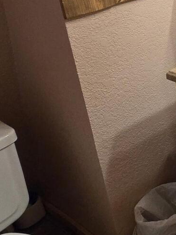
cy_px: 31
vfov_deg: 34.5
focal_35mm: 53
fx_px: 359
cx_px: 304
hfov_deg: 20.6
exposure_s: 1/60
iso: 250
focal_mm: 2.2
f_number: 2.2
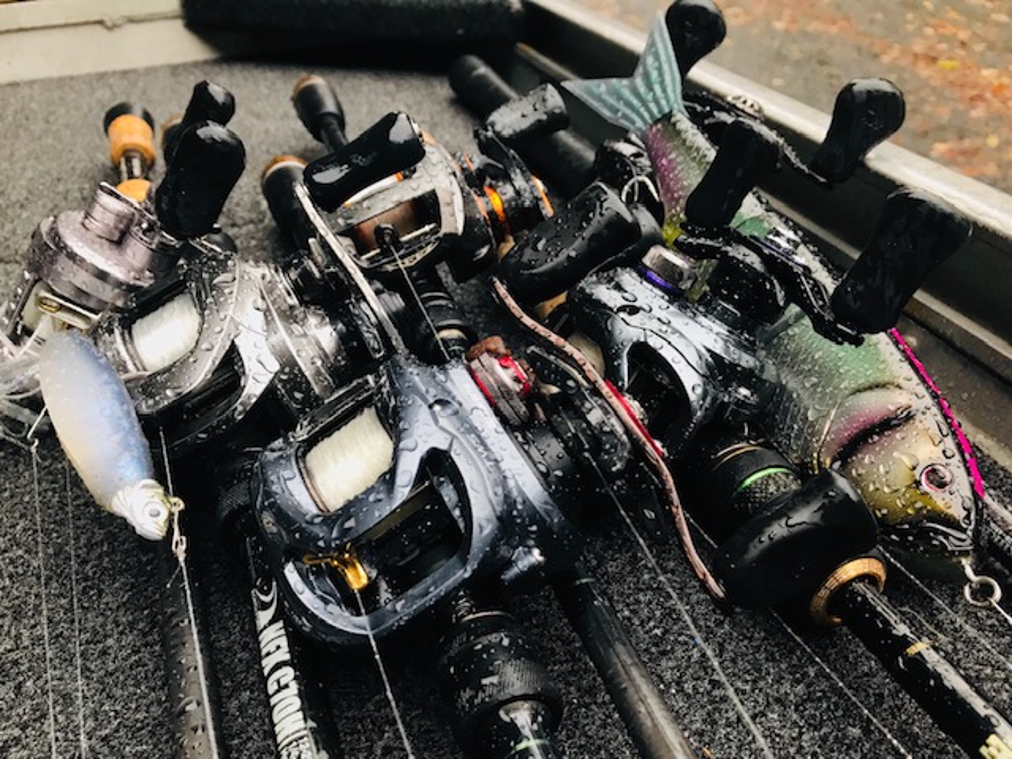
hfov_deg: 63.4
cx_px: 506
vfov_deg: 49.7
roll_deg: +2.1
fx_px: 819
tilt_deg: -36.5
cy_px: 380
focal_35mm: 28
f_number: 1.8
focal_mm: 3.99
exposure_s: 1/30
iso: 25
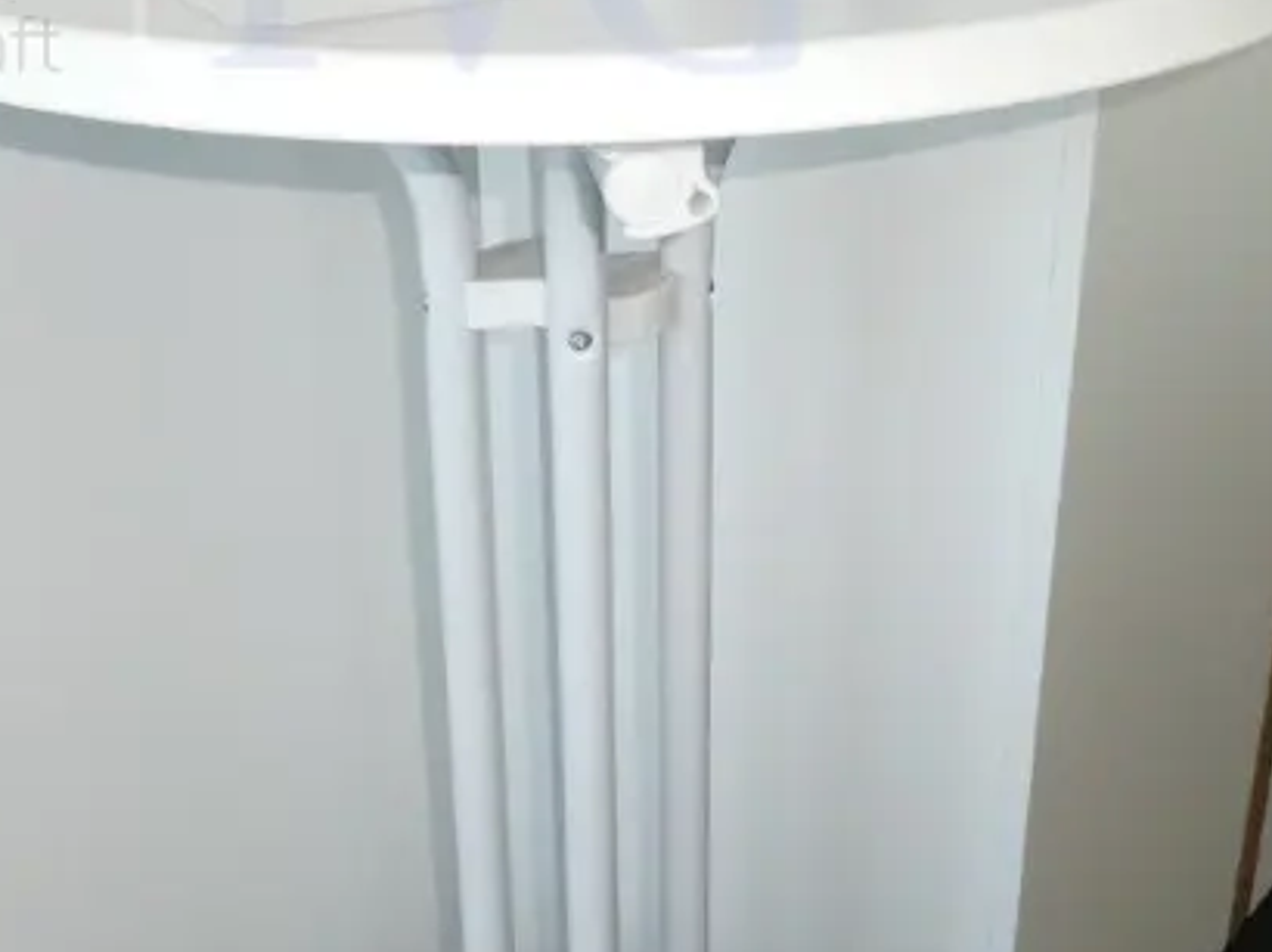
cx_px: 586
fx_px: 2203
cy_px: 785
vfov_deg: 24.0
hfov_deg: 32.2
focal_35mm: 60
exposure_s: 1/125
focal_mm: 4.3
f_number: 3.3
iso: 500
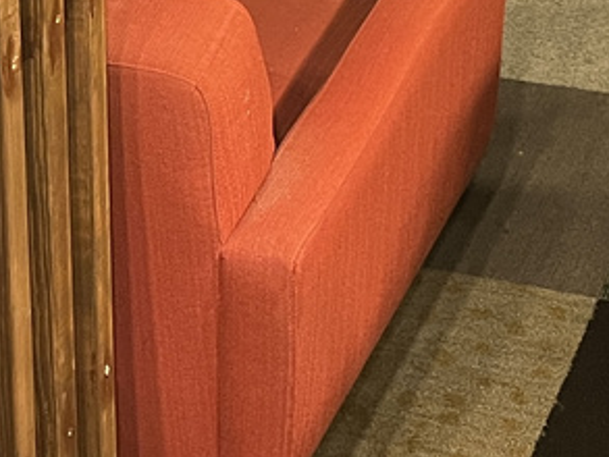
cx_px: 454
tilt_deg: -13.8
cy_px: -407
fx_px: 2130
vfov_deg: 11.3
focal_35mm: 121
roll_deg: -0.4
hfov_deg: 16.2
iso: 400
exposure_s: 1/40
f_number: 1.6
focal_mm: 5.1
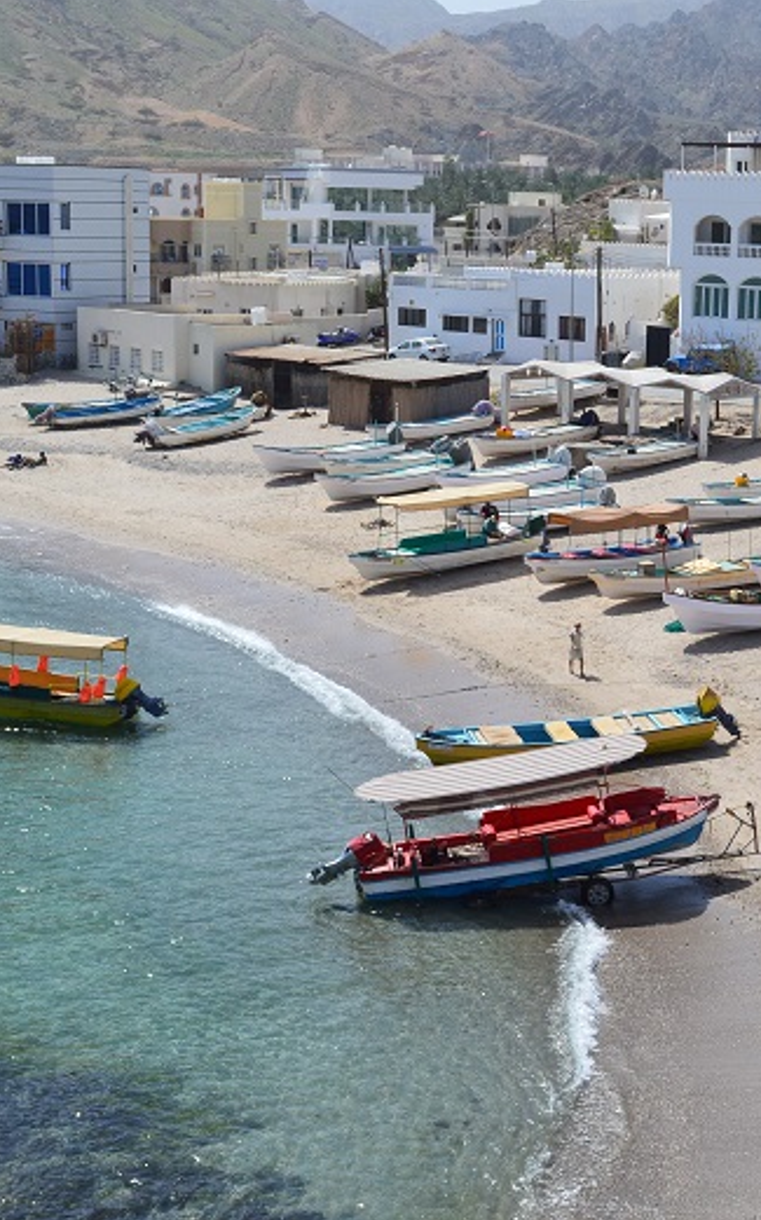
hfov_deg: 21.0
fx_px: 2027
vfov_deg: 33.5
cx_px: 628
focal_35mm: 61
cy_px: 608
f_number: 11
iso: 280
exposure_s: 1/500
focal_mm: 26
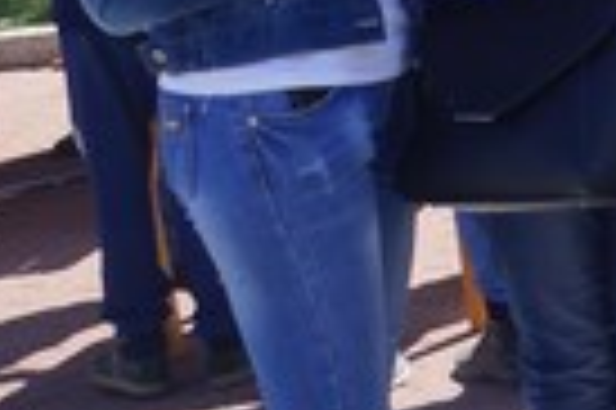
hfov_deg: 10.1
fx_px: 2700
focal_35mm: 158
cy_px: -336
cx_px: 1767
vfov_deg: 8.3
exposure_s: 1/100
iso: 100
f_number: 10
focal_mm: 18
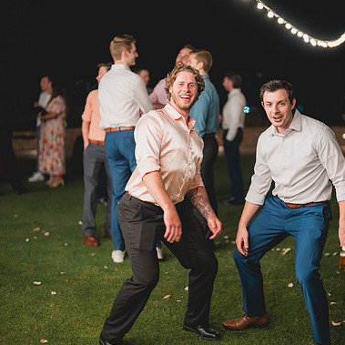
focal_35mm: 65
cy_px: 172
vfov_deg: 26.5
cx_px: 207
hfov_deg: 26.4
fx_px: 733
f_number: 1.2
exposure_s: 1/200
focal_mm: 50
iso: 1600
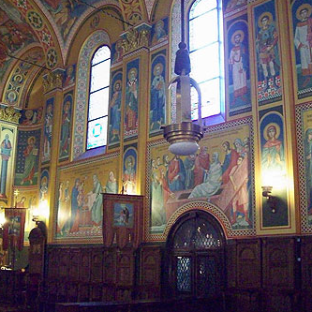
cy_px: 155
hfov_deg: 39.2
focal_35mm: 43
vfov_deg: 39.2
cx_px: 154
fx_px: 438
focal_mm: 6
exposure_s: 1/15.2
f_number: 2.7
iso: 800
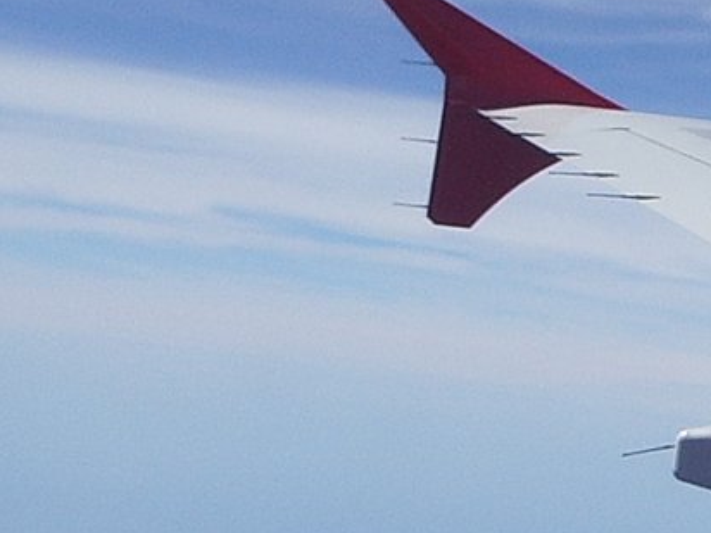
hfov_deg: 11.0
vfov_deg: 8.5
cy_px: 371
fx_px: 3574
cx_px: 1046
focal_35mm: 174
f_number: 4.3
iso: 50
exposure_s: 1/640
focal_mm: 5.8
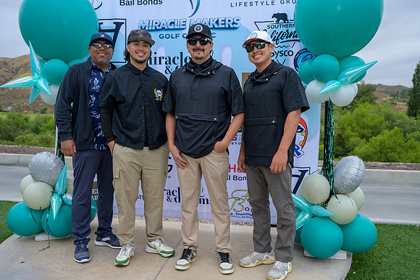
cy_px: 140
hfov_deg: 57.2
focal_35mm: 33
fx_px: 385
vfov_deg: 40.0
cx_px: 210
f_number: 4
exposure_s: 1/200
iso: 125
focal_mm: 33
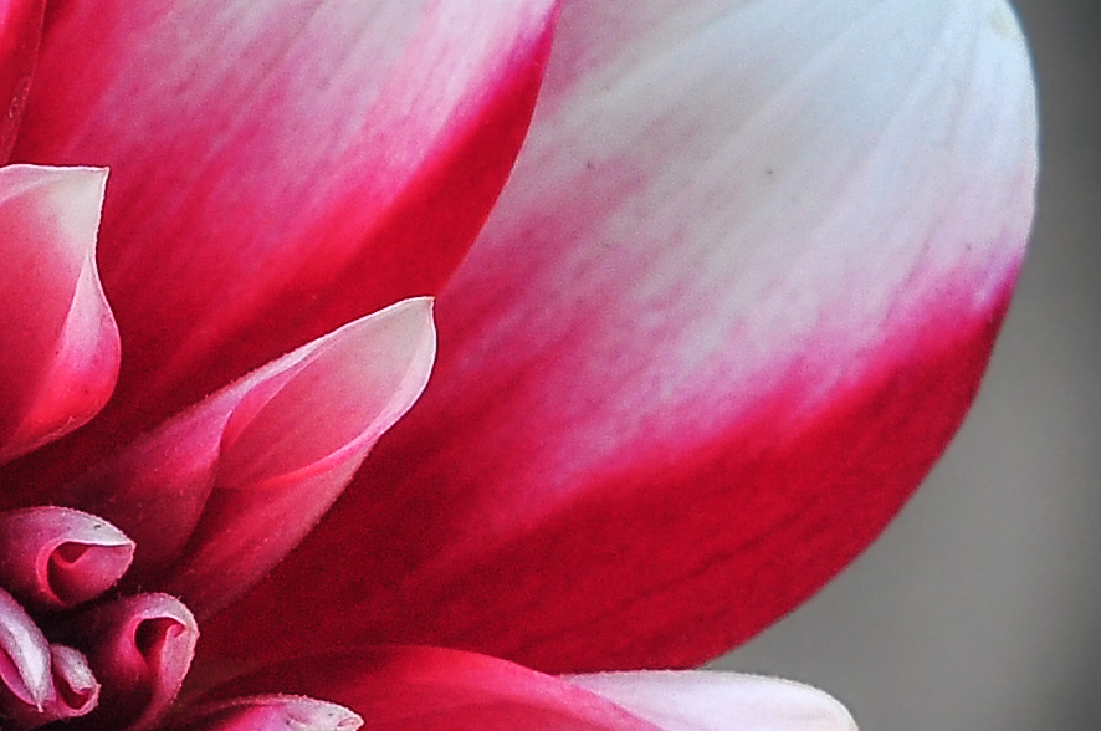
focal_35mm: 363
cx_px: -452
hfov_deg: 5.6
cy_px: 936
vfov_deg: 3.8
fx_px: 11085
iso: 200
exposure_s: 1/160
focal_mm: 50
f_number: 10
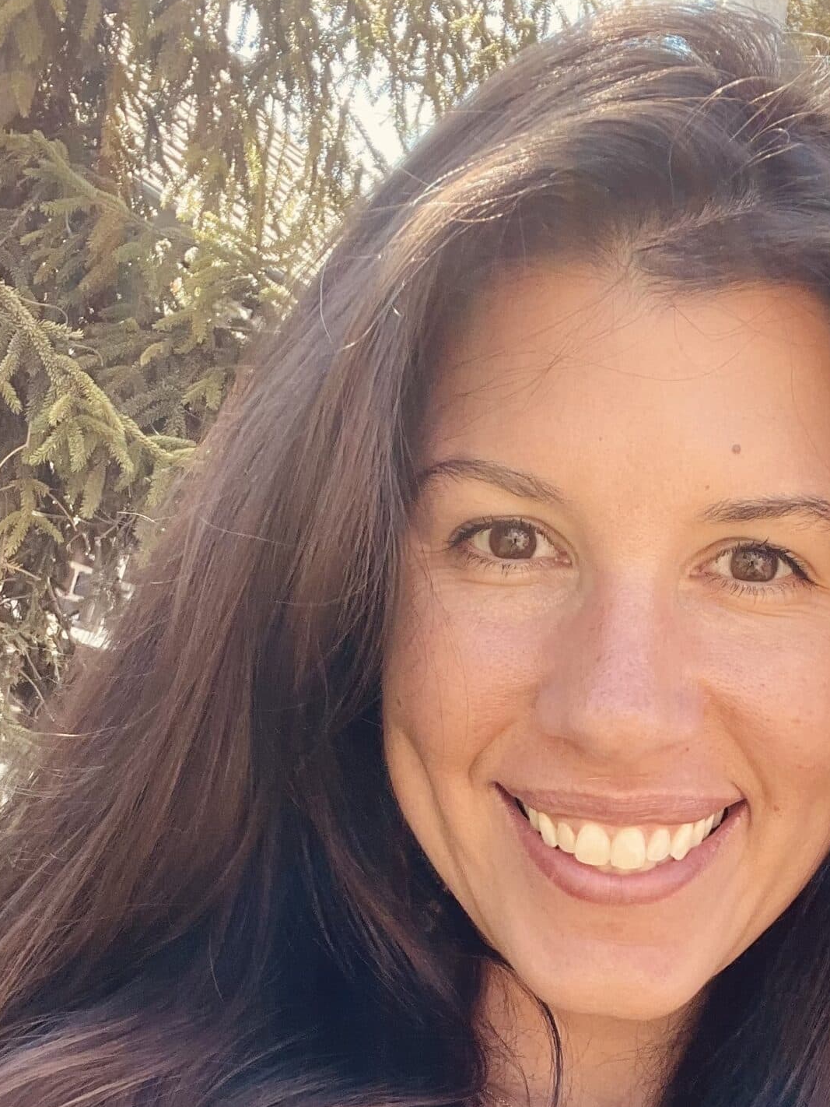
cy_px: 840
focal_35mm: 54
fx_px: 1726
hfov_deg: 26.8
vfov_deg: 34.7
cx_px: 592
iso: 32
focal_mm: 2.71
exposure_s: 1/121
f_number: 2.2
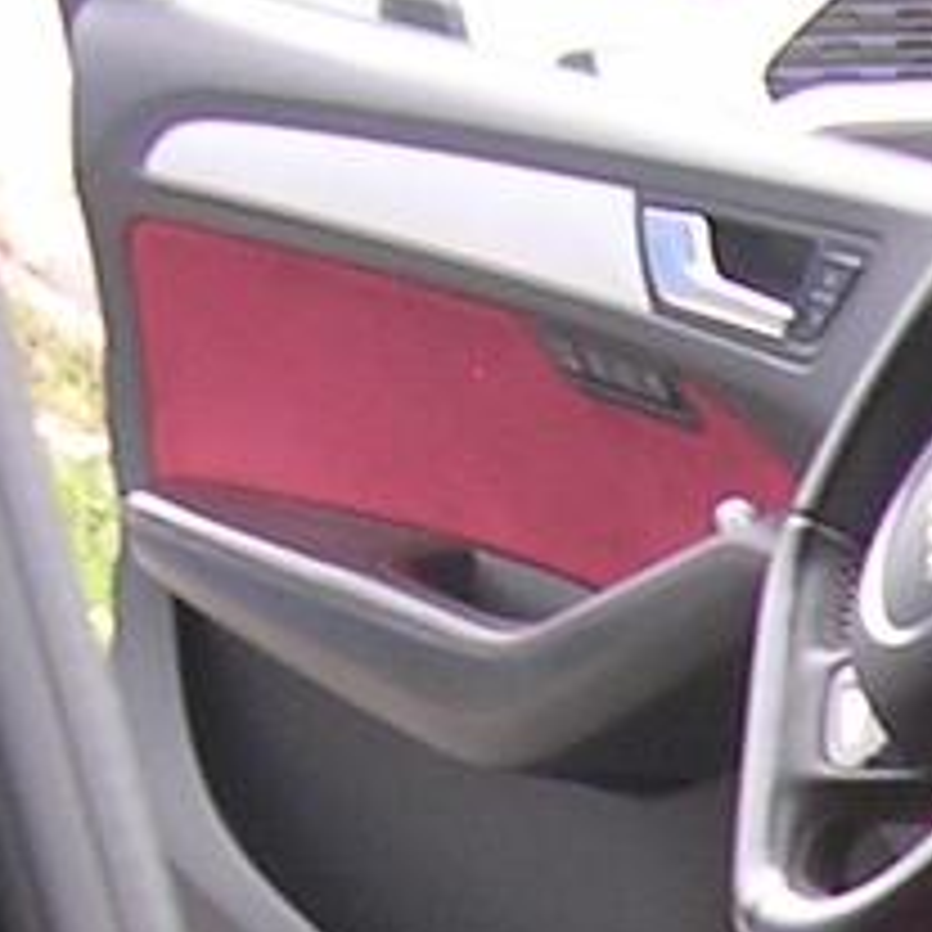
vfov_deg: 7.9
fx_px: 6336
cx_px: 2049
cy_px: 2112
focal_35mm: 208
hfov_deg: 7.9
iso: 100
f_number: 2.8
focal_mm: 5.8
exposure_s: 1/13.3
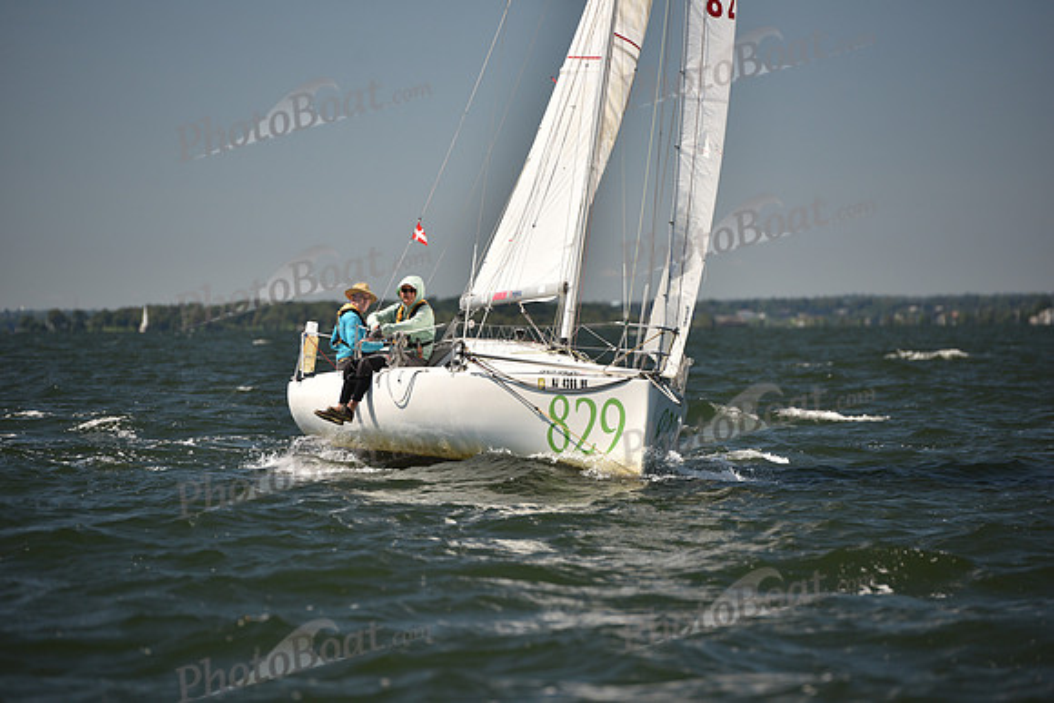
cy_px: 352
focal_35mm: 200
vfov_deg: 6.9
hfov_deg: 10.3
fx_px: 5857
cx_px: 527
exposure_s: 1/1250
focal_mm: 200
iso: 250
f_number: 3.5
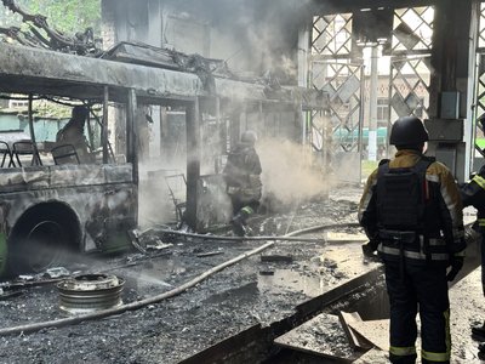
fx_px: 673
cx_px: 242
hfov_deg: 39.7
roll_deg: -0.3
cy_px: 182
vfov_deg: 30.3
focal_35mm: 48
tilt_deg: -3.8
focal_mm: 6.76
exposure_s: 1/33
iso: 500
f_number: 1.78
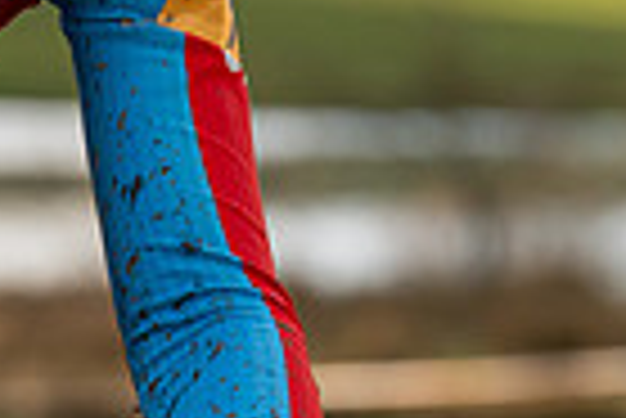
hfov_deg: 4.7
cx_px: -387
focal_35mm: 437
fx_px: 7607
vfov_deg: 3.1
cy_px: -245
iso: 250
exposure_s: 1/1000
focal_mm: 105
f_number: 4
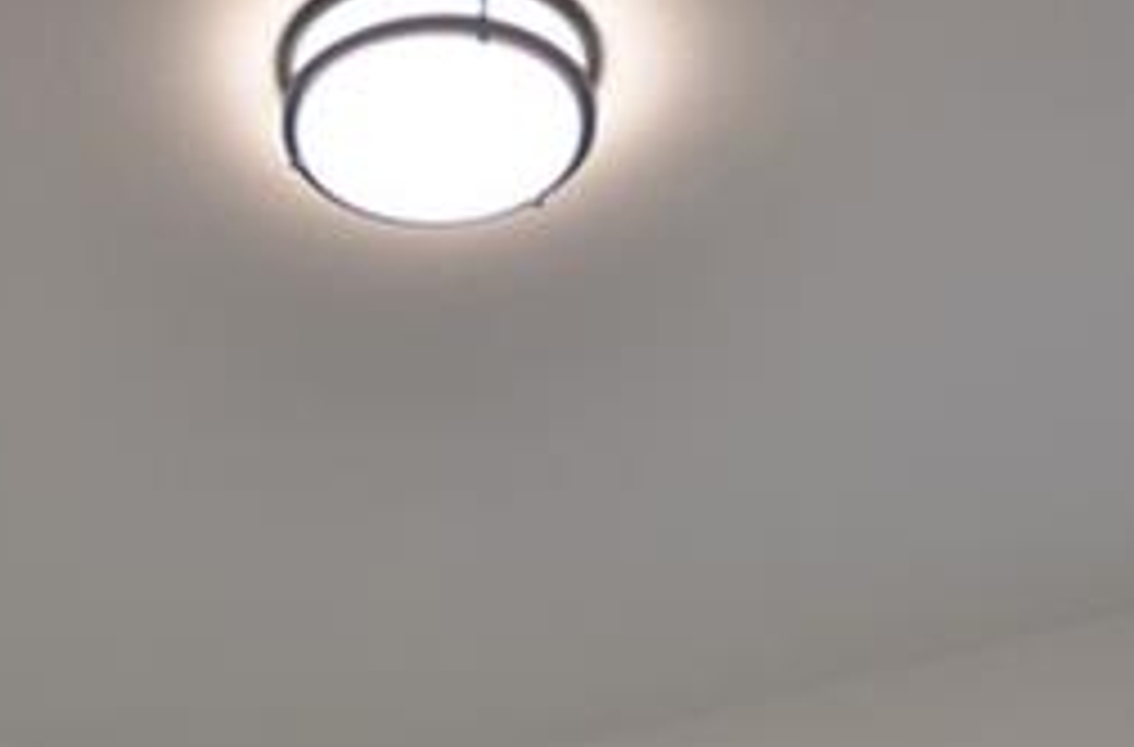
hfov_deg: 32.7
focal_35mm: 61
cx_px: 369
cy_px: 1438
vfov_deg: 17.1
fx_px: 1914
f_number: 5
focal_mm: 10
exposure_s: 1/100
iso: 400
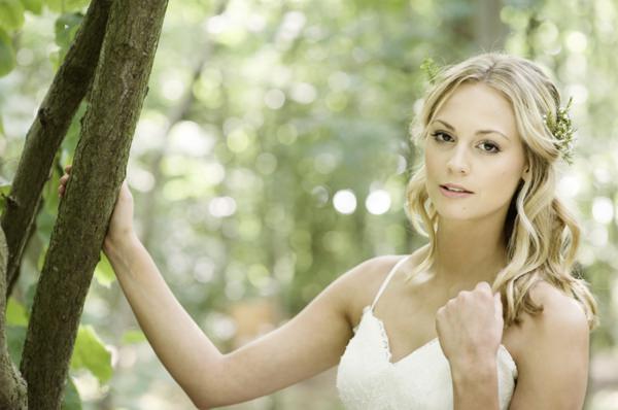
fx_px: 1457
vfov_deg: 16.0
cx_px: 309
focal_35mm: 85
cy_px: 205
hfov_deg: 24.0
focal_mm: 85
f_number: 2.8
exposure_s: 1/100
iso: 1000
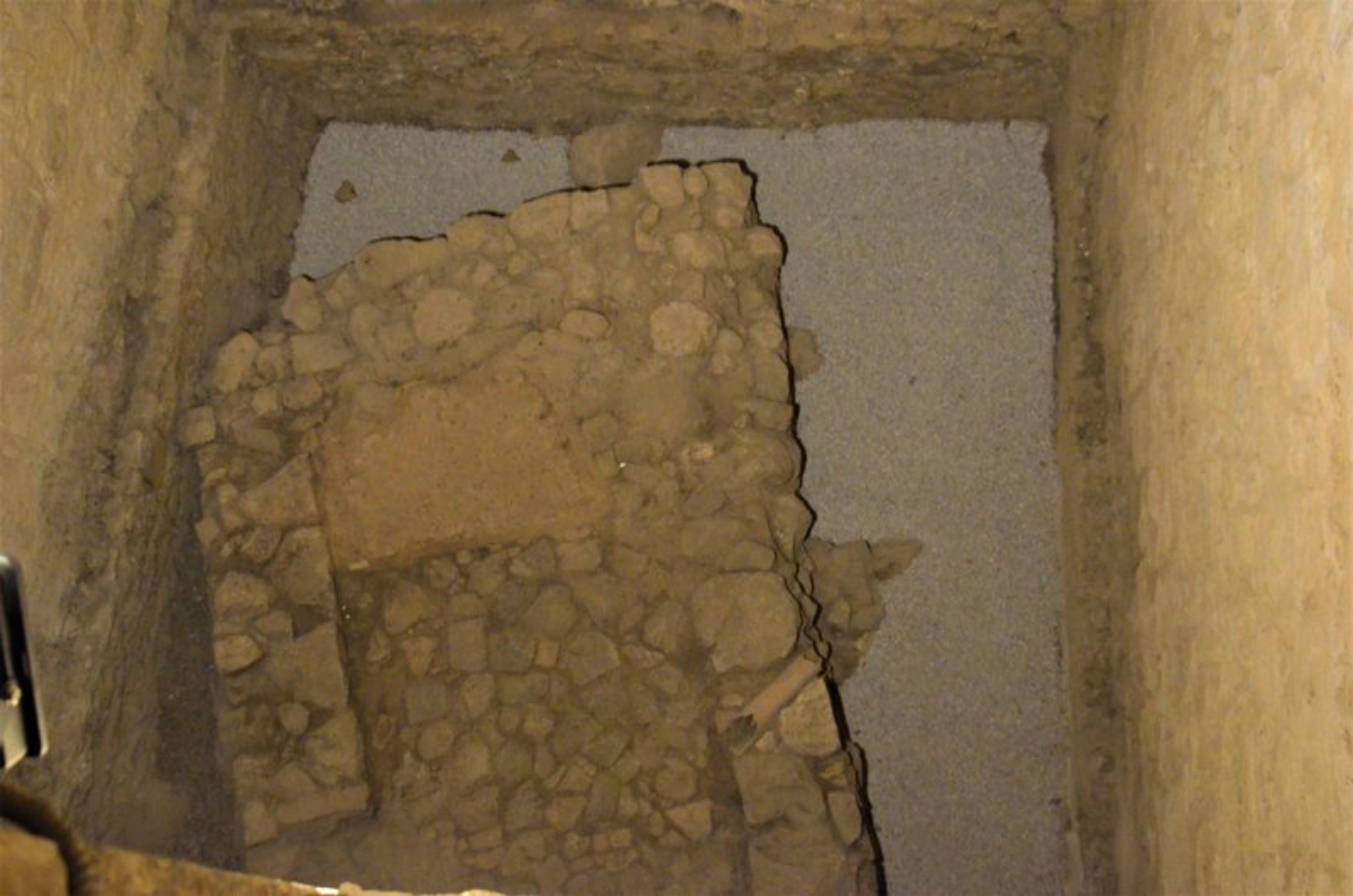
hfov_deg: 46.5
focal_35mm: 42
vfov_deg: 31.8
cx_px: 676
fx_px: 1575
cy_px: 448
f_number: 6.3
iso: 6400
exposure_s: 1/15
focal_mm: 28
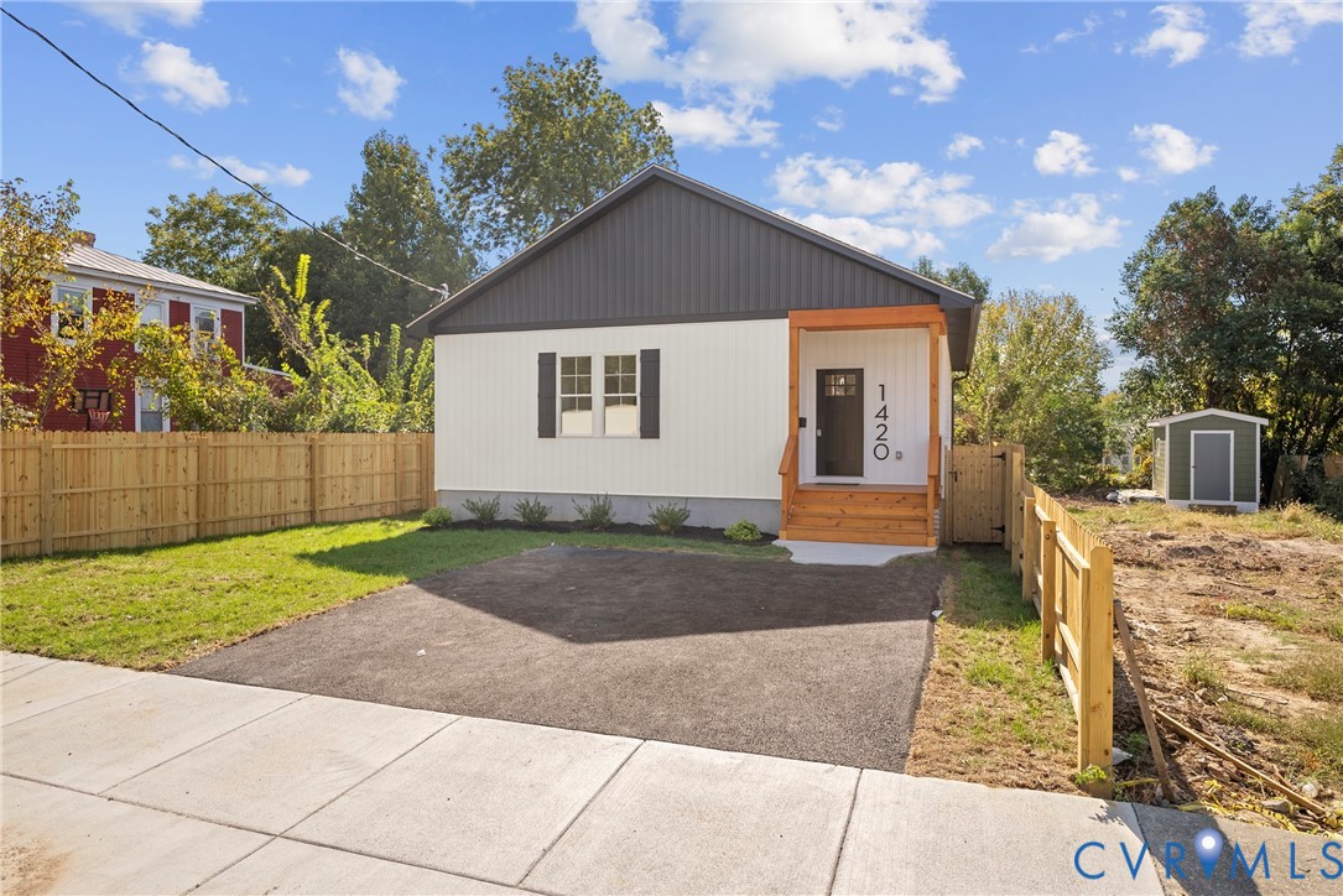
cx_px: 672
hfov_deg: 79.9
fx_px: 802
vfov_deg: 58.4
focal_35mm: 22
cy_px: 448
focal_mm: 21.5
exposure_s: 1/320
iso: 125
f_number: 4
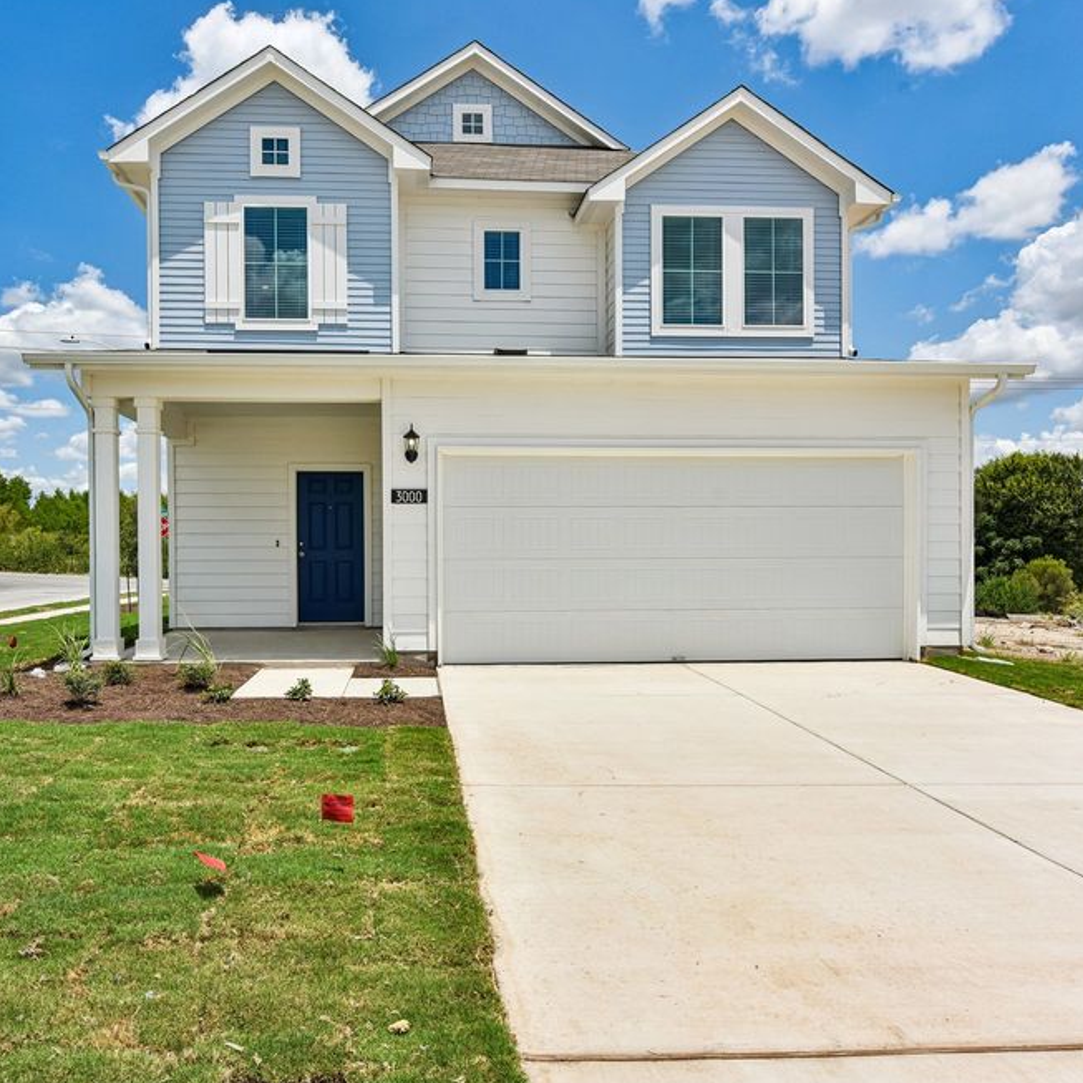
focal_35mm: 24
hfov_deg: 64.5
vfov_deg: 65.0
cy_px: 550
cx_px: 438
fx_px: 850
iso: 100
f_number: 8
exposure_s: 1/800
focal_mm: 18
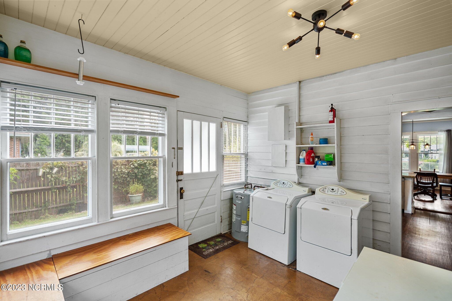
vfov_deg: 73.7
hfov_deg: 96.7
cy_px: 150
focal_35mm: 16
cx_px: 226
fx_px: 201
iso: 200
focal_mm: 16
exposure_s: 1/13
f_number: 4
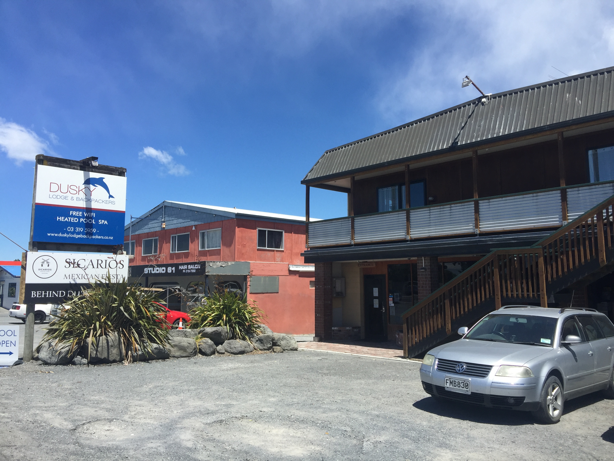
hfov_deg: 61.7
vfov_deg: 48.2
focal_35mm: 29
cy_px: 230
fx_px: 514
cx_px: 307
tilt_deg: +6.6
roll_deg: -0.9
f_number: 2.2
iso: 32
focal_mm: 4.15
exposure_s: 1/1721
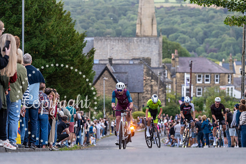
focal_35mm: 133
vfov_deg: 10.3
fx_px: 909
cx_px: 123
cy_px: 82
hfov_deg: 15.4
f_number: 3.5
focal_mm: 133
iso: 2000
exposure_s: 1/800
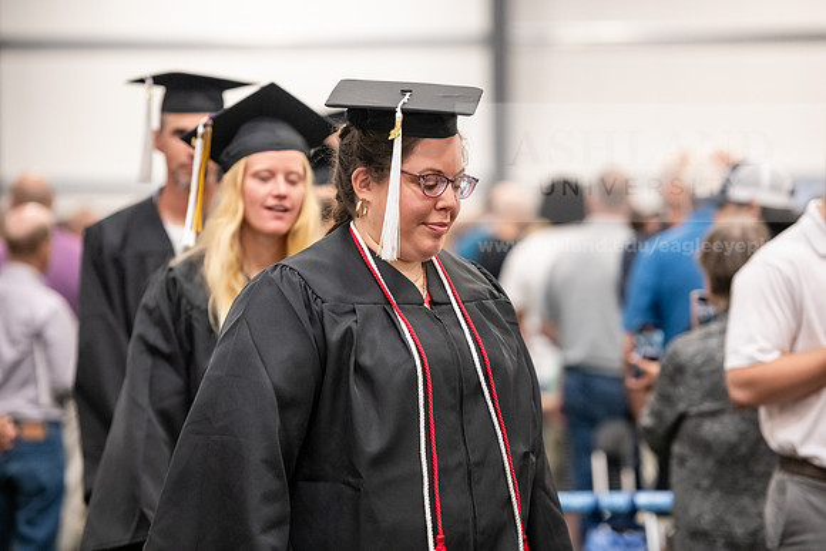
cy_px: 276
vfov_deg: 9.8
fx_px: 3213
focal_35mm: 140
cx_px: 413
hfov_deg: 14.7
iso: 3200
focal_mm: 140
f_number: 3.2
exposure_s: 1/200
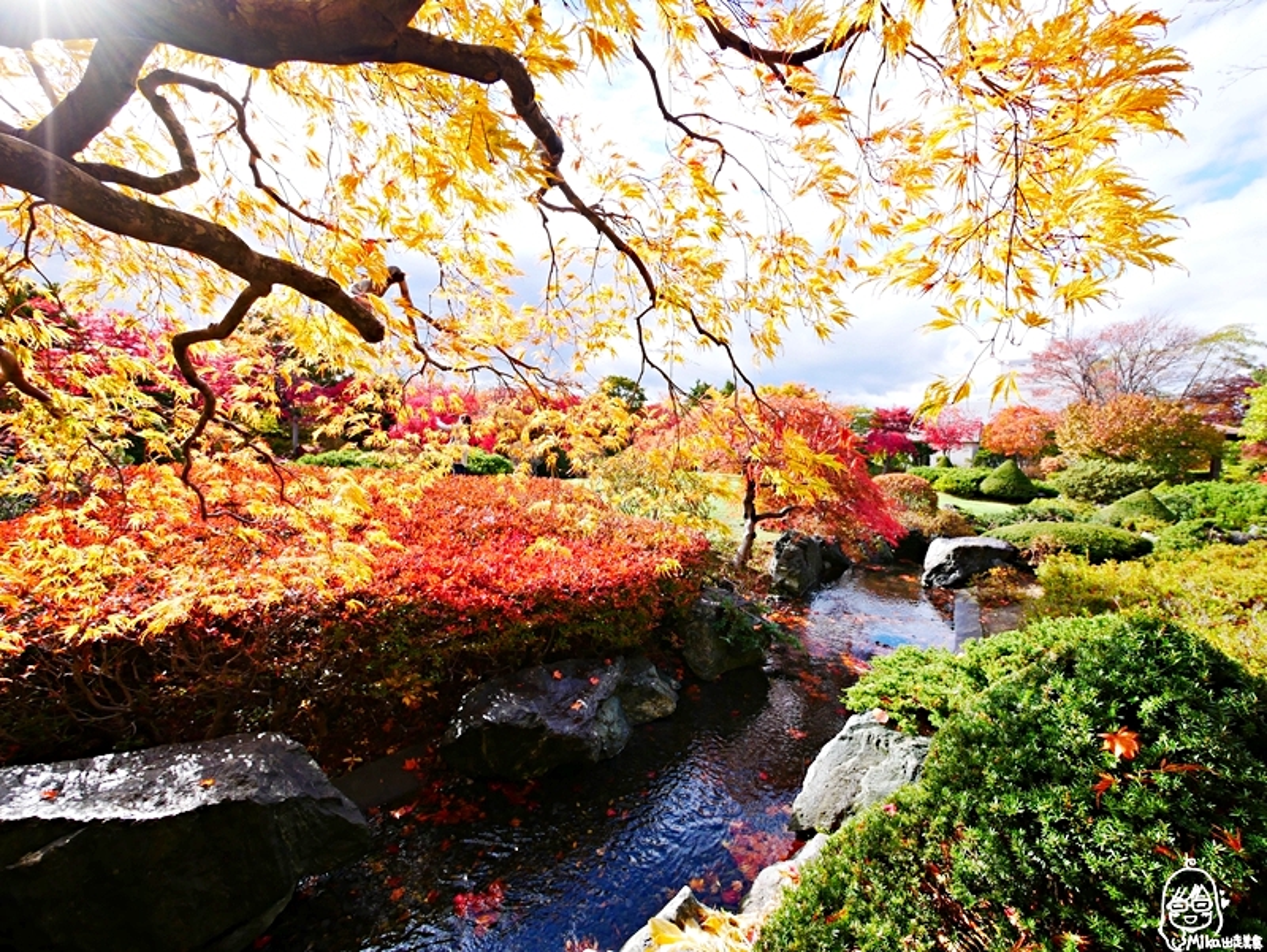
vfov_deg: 85.7
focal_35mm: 14
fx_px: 513
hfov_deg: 102.0
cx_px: 634
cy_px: 476
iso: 200
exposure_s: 1/250
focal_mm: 7
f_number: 6.3
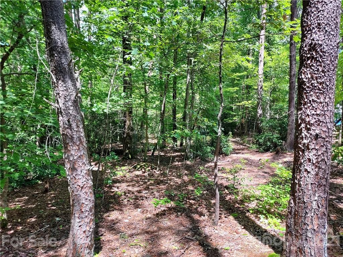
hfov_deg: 71.6
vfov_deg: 56.8
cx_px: 172
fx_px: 238
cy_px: 128
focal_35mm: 24
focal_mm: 4.6
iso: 64
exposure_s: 1/120
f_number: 1.8
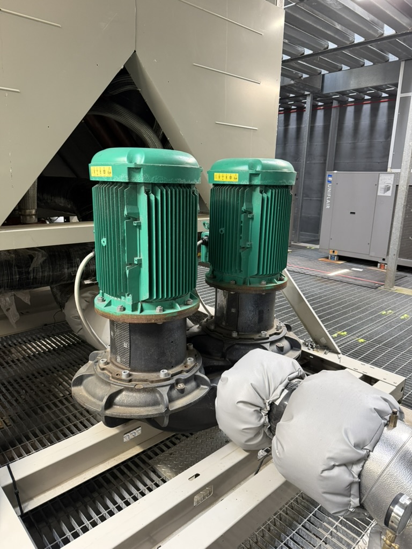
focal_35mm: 24
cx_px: 206
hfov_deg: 56.8
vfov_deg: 71.6
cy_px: 274
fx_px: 381
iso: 320
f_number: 1.78
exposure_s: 1/50
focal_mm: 6.76
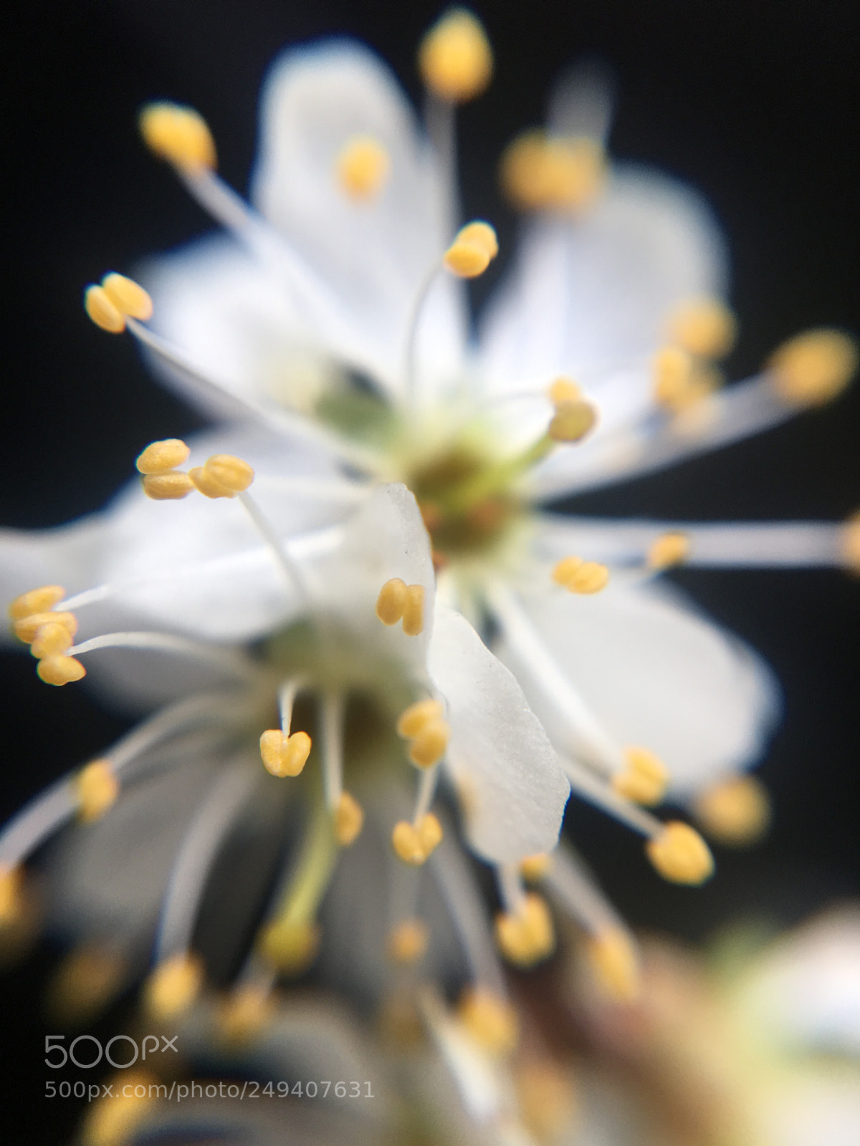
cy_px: 573
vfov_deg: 61.7
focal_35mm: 29
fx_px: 961
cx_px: 430
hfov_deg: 48.2
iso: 40
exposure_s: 1/100
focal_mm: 4.15
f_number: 2.2
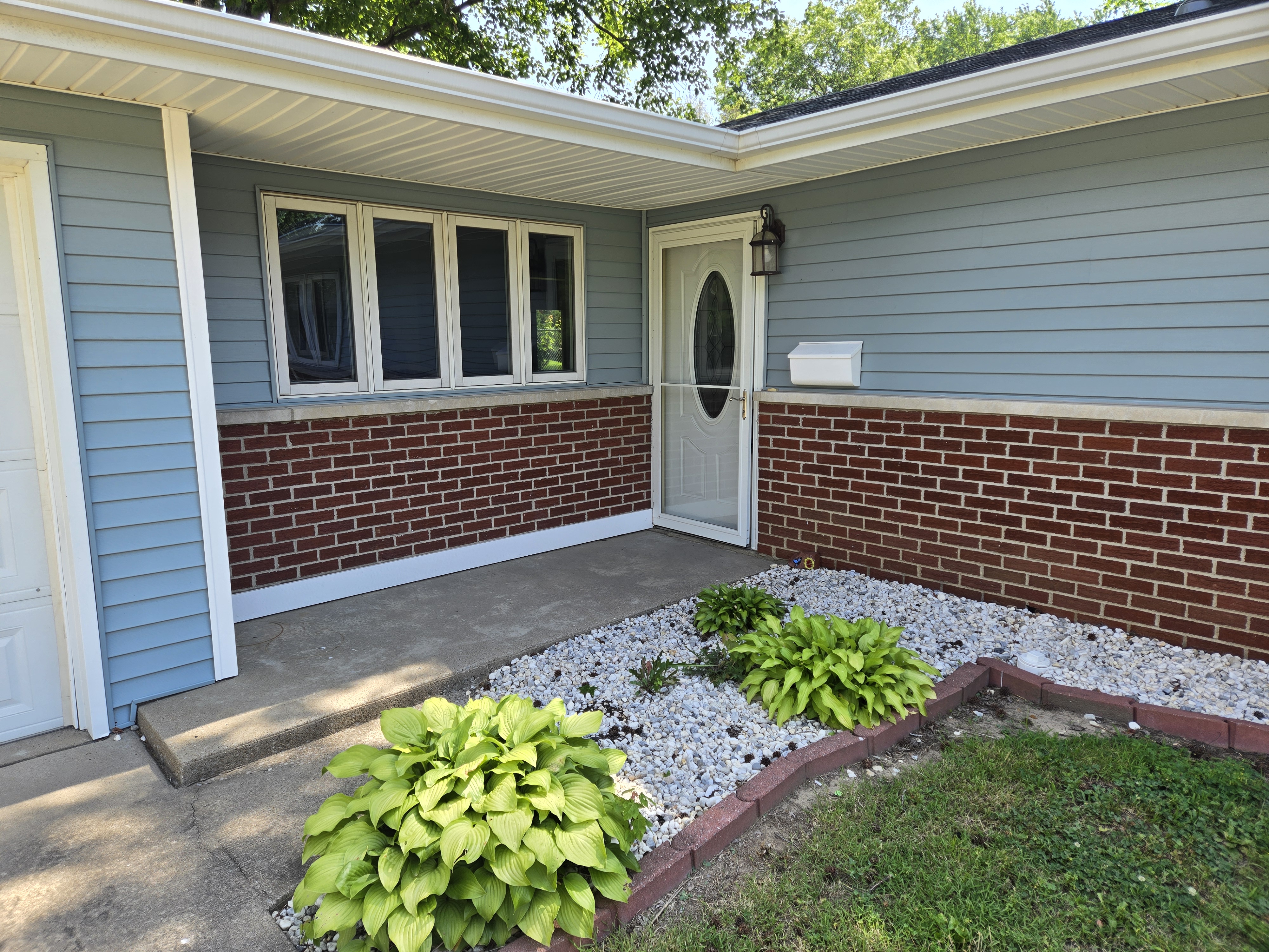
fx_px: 843
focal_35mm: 23
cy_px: 476
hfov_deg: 73.9
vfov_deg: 58.9
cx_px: 634
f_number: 1.8
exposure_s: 1/309
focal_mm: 5.4
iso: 25
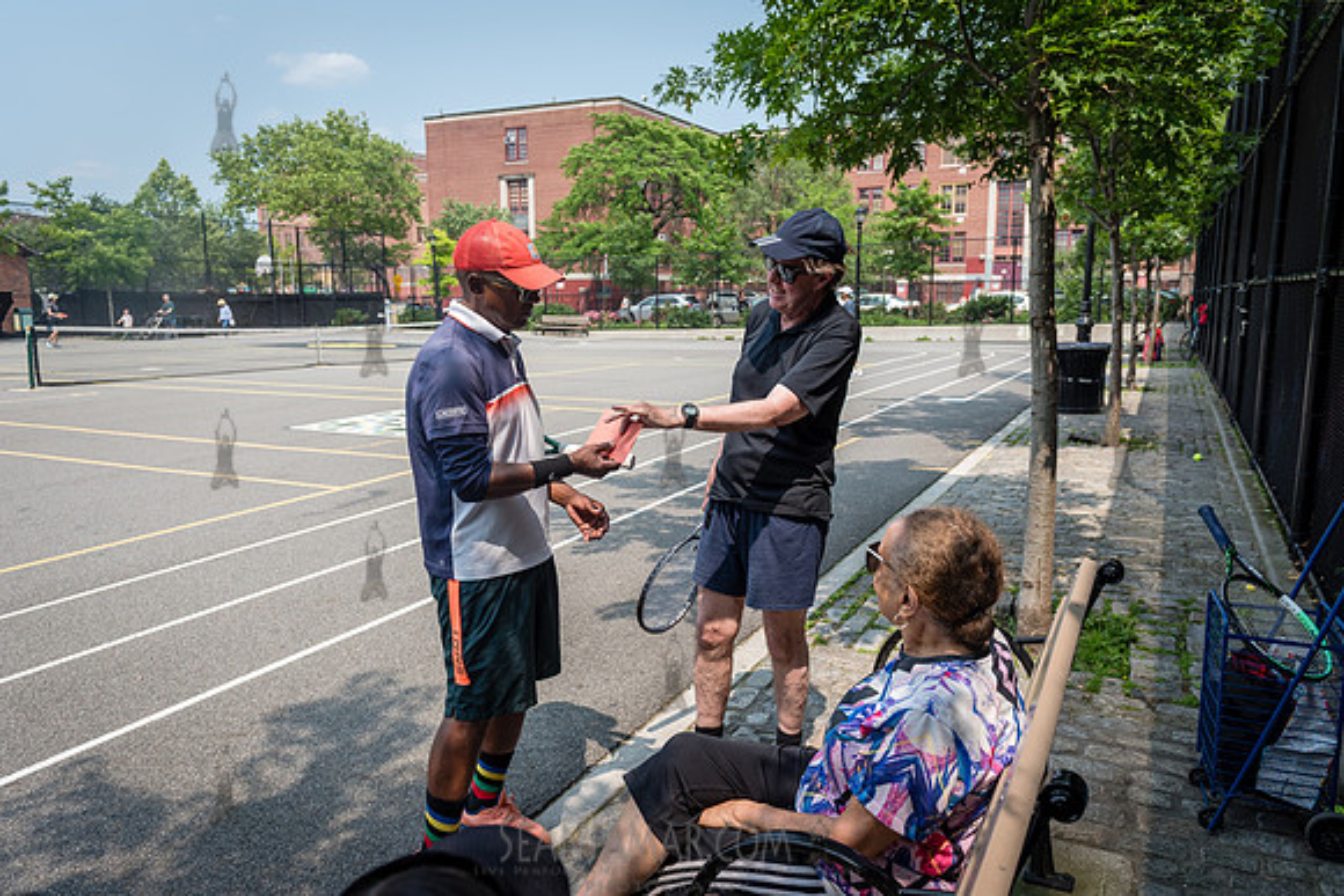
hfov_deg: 71.1
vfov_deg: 51.0
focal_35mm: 25
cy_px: 449
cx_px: 690
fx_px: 940
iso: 200
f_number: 4.5
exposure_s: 1/1000
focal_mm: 24
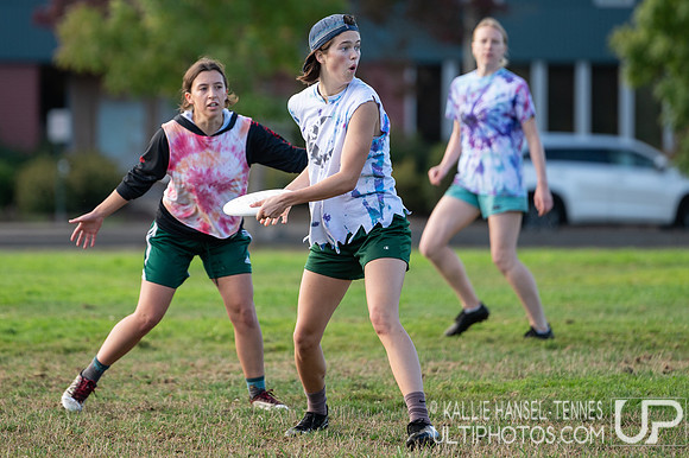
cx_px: 277
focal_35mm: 315
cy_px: 134
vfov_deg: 4.4
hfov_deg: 6.5
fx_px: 6025
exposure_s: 1/1600
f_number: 2.8
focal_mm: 200
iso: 320
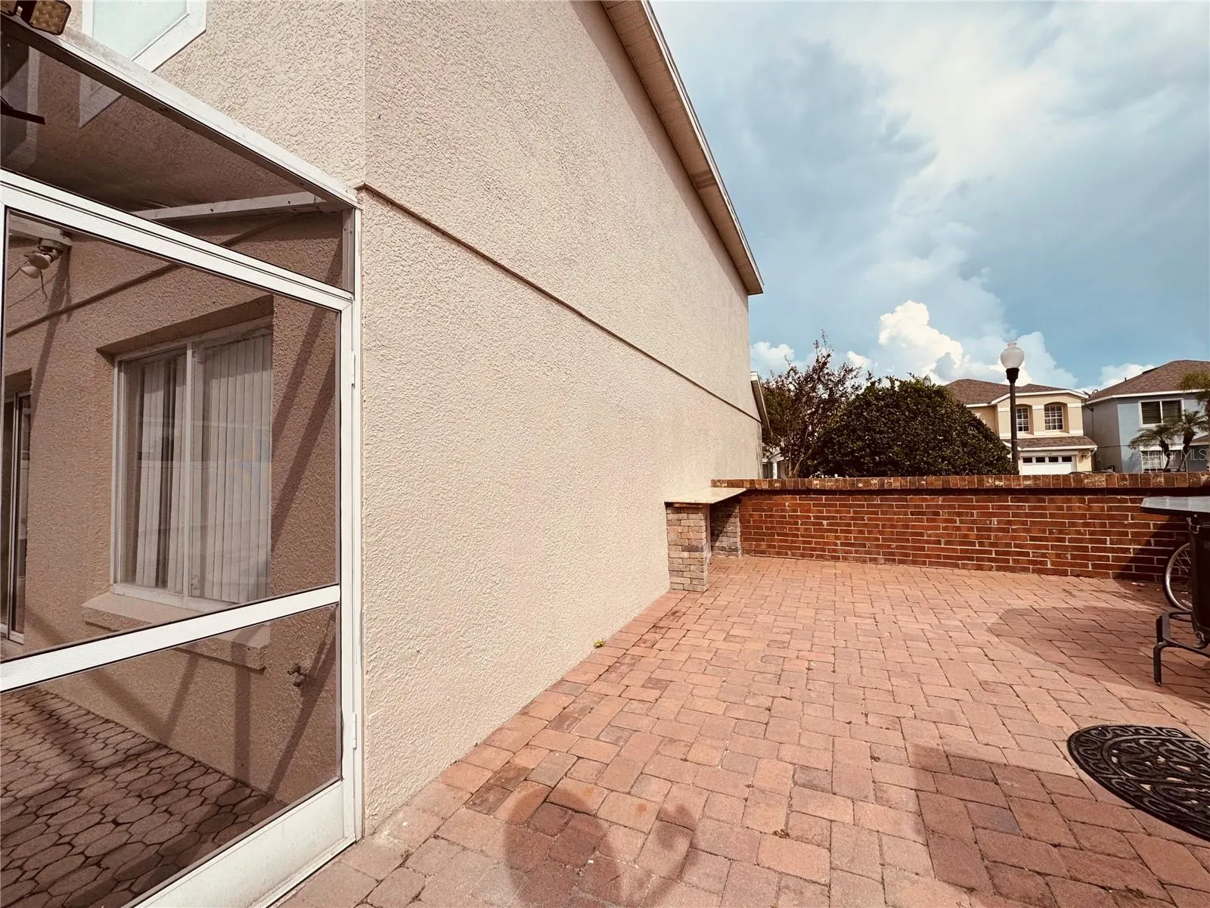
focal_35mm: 14
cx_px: 605
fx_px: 489
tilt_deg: +1.2
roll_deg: +1.1
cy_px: 454
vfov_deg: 85.7
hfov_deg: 102.1
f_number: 2.2
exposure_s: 1/3247
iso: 50
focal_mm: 2.22
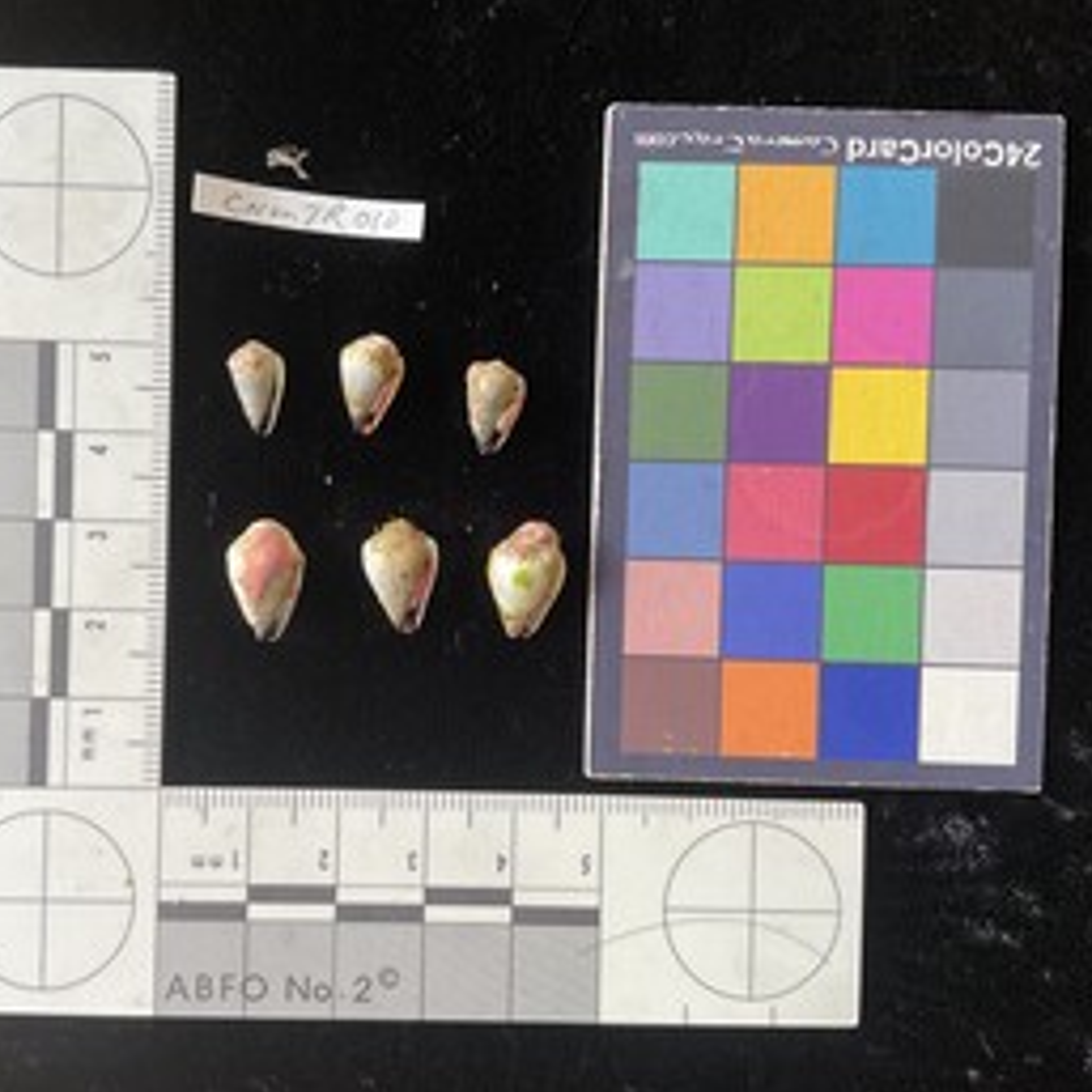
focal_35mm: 35
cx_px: 455
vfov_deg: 47.2
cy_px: 546
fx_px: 1249
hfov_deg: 47.0
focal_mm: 3
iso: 40
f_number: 1.8
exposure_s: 1/120
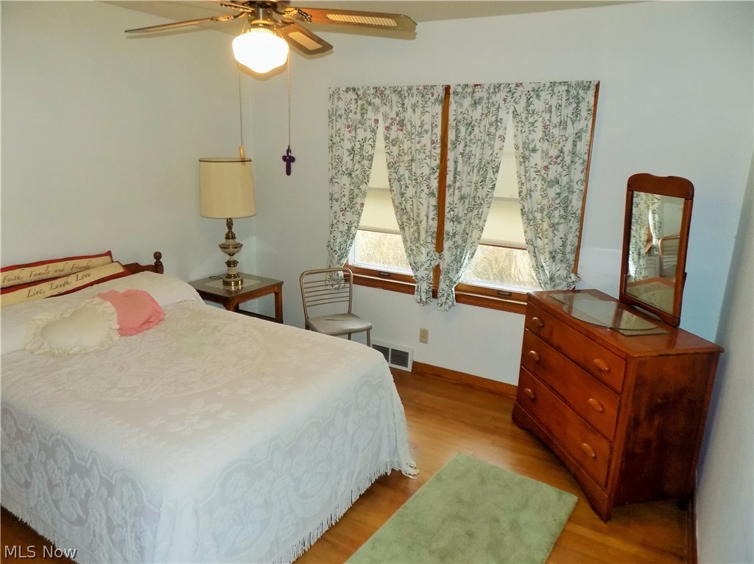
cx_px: 377
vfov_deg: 58.8
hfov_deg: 74.0
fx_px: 501
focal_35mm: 23
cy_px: 282
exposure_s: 1/30
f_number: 3.1
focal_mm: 4
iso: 200
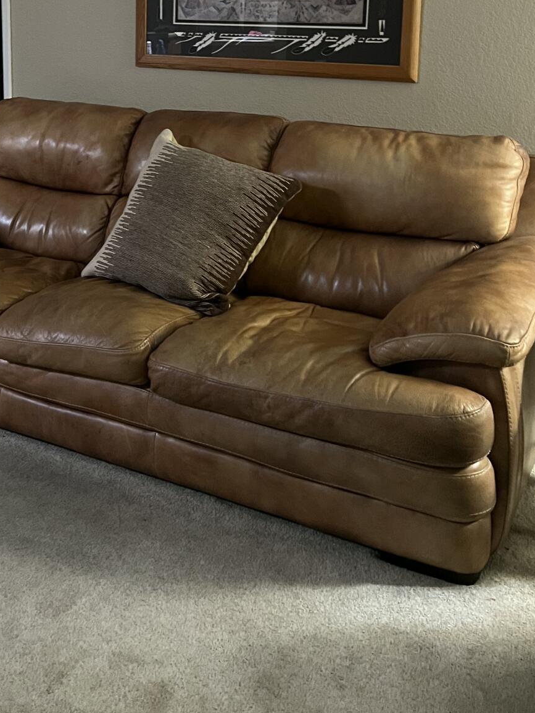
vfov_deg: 40.1
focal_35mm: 45
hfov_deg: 31.6
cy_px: 128
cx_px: 138
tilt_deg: -5.0
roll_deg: +1.2
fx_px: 927
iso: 640
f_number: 1.5
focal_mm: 5.7
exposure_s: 1/30
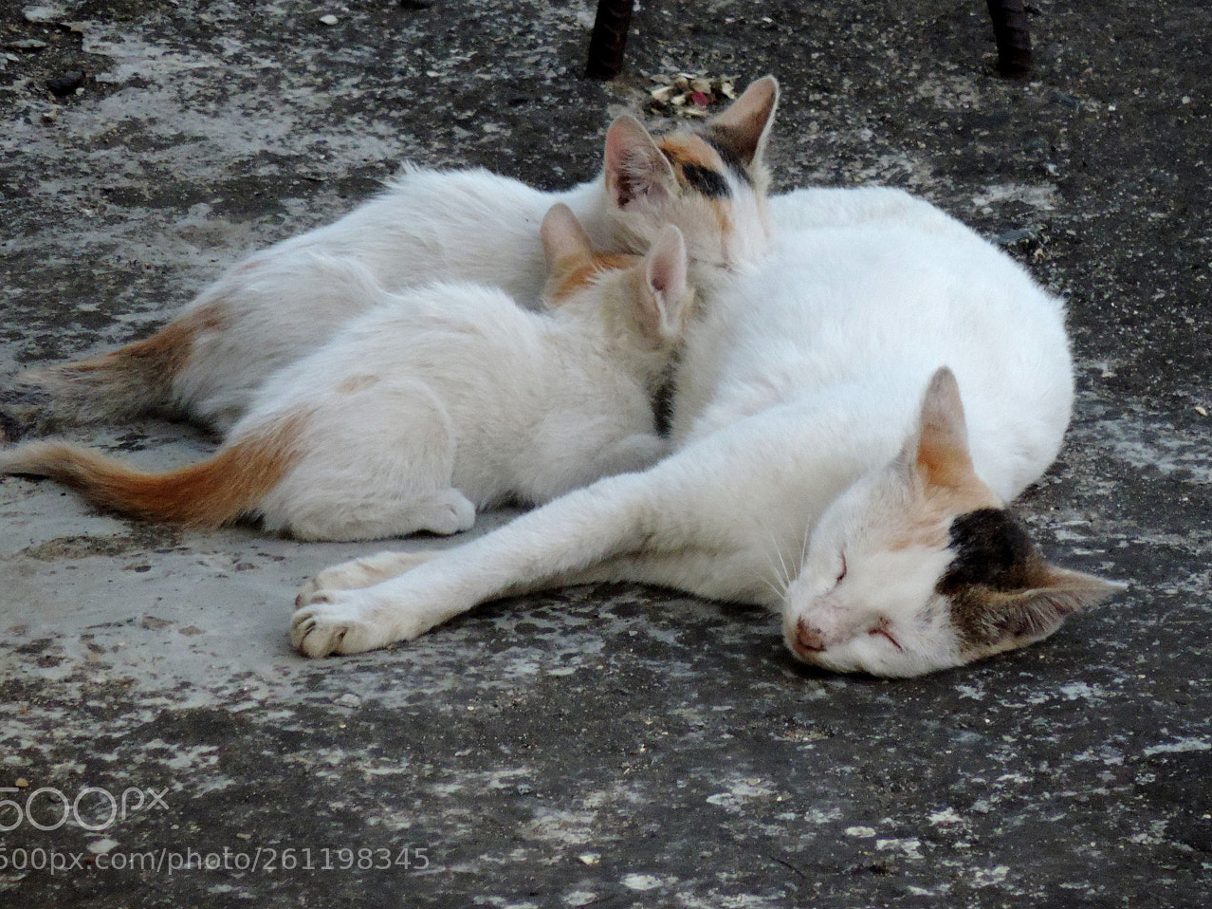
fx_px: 43828
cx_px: 692
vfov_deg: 1.2
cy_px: 364
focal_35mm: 1252
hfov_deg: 1.6
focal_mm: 180
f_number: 5.9
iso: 800
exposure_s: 1/60
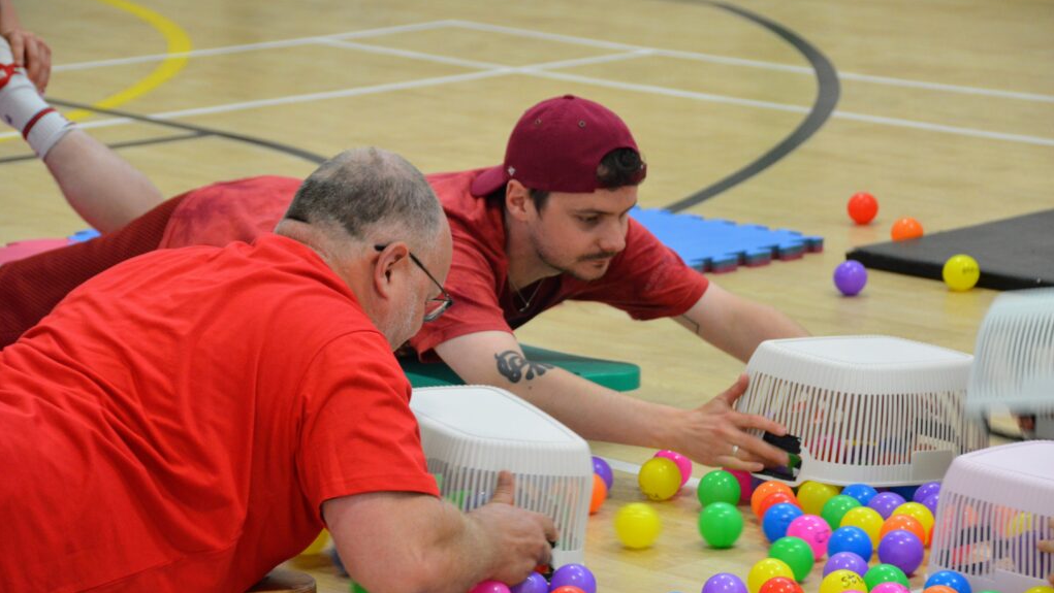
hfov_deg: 14.4
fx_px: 4180
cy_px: 318
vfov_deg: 8.1
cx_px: 526
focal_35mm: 150
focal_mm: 95
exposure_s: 1/60
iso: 1250
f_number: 5.3
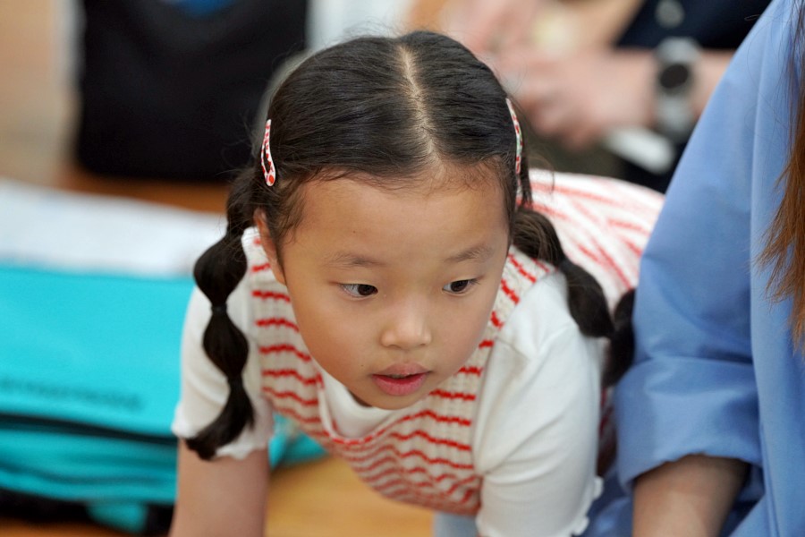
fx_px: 4405
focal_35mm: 197
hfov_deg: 10.4
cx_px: 402
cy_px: 268
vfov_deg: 7.0
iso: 2500
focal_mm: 197
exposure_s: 1/200
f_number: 4
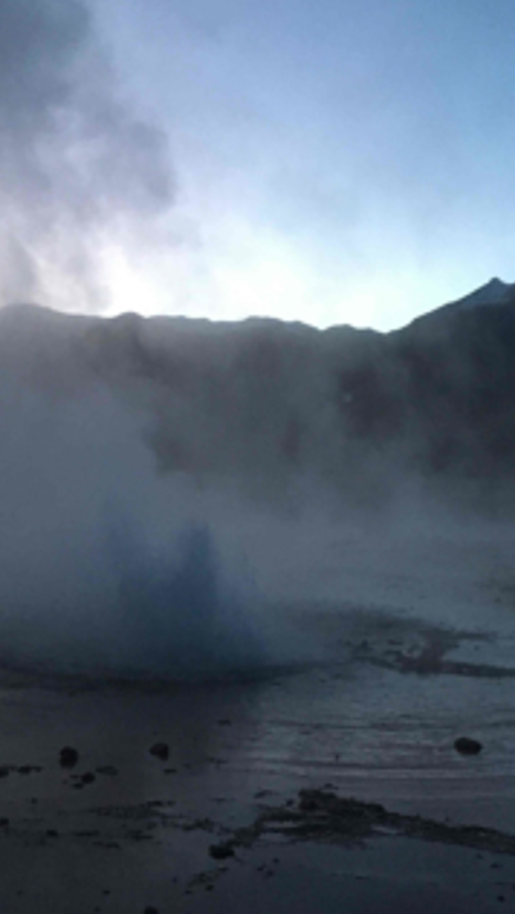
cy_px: 460
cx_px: 150
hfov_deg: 24.8
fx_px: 1164
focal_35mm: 48
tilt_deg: -0.3
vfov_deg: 42.9
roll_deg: +0.2
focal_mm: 4.15
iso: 200
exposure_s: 1/17
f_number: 2.2
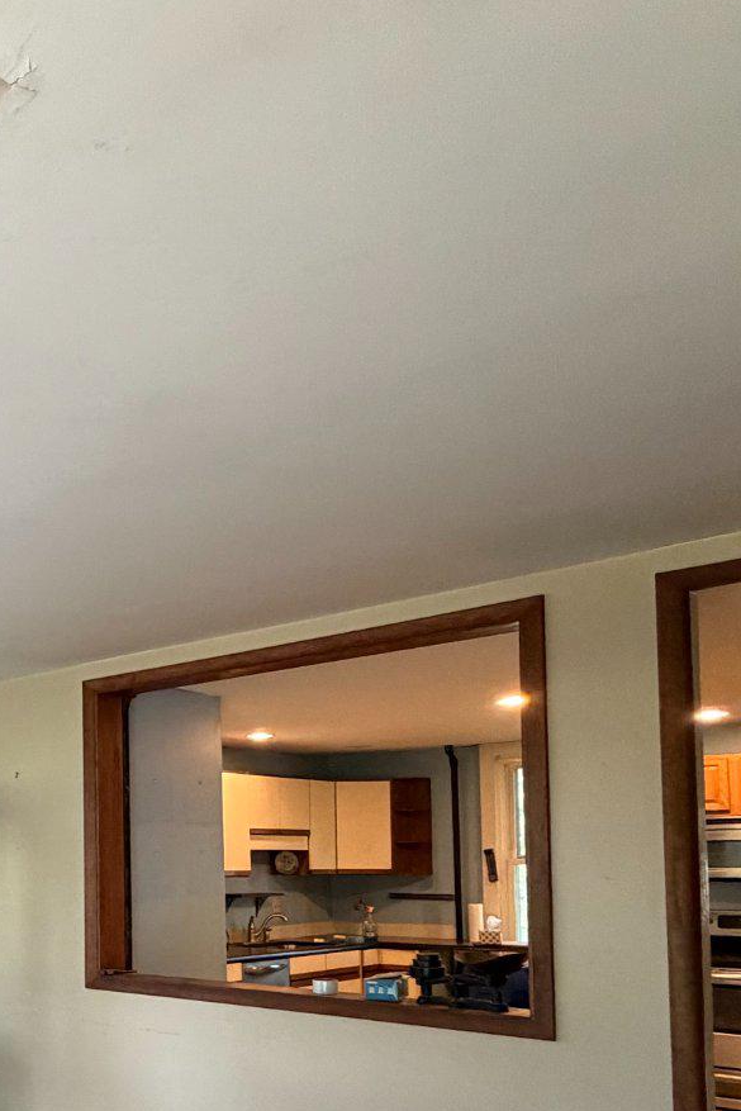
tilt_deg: +2.1
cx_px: -251
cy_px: 831
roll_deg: -0.2
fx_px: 1049
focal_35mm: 34
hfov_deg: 29.9
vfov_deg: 53.3
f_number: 2.2
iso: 400
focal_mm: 2.22
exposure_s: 1/60
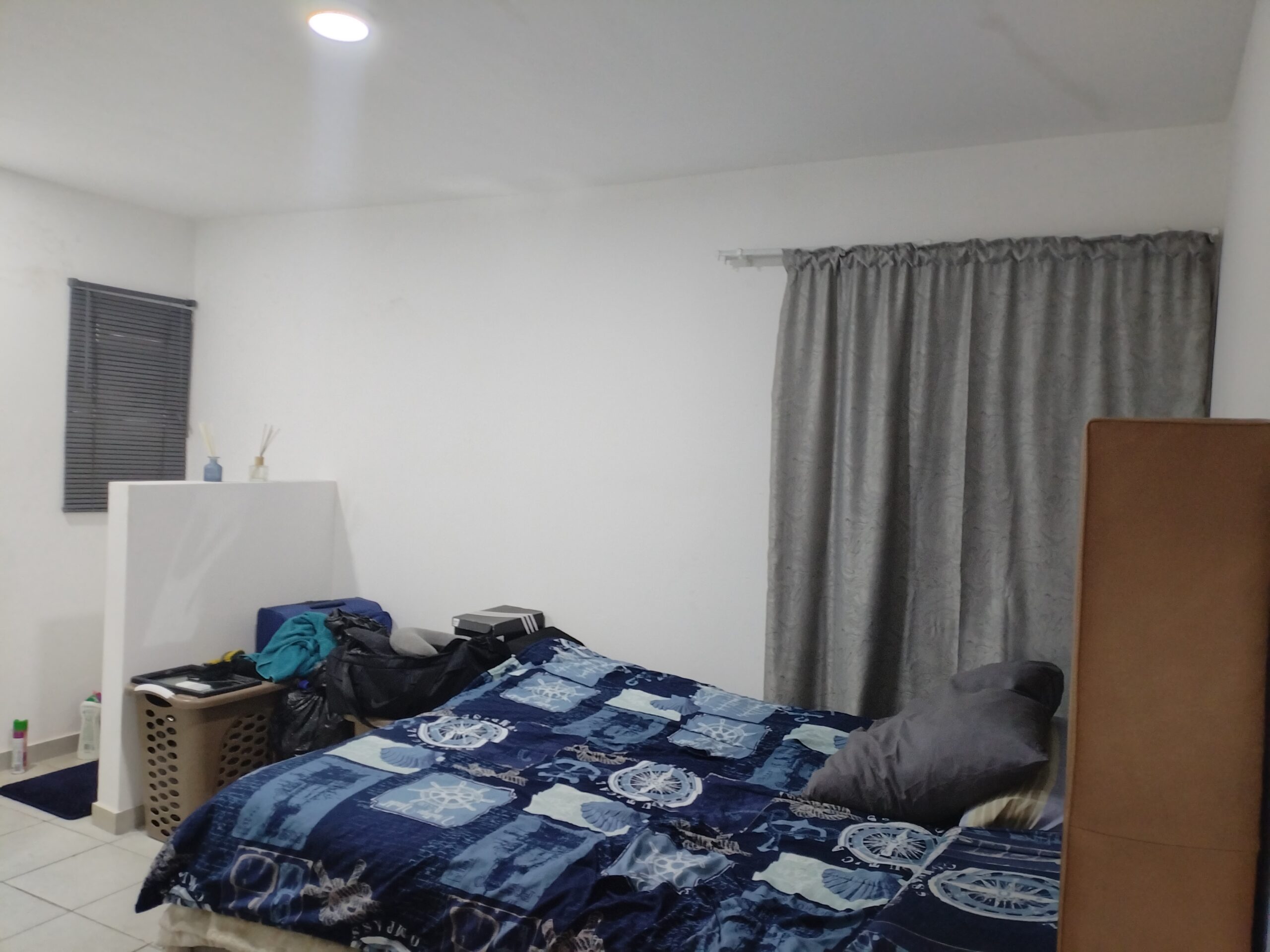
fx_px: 954
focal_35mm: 26
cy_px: 476
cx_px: 635
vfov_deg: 53.1
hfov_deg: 67.3
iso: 463
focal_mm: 4.25
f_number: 1.8
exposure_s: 1/20
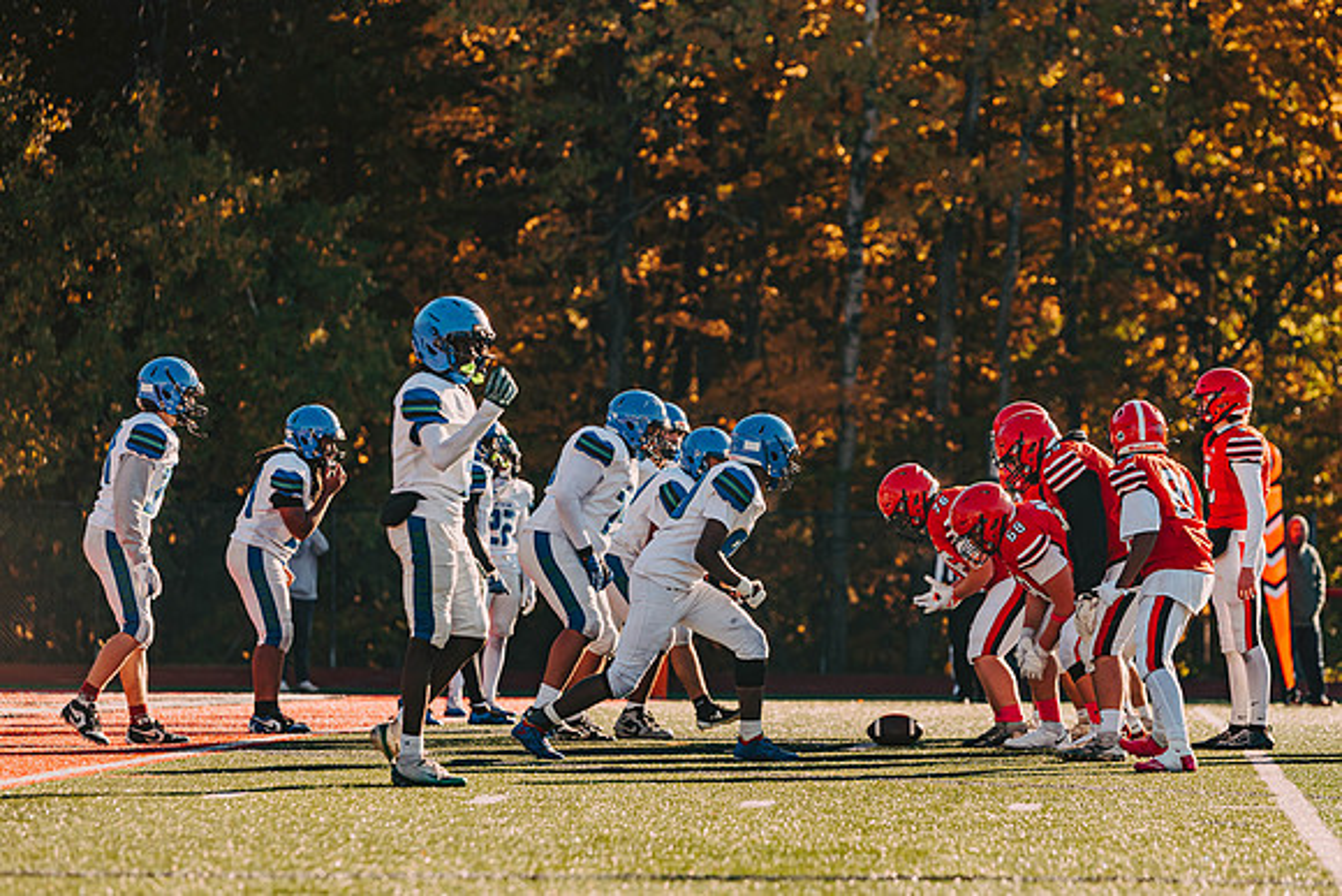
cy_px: 508
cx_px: 761
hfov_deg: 12.1
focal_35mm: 170
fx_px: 6343
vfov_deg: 8.1
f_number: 3.5
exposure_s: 1/3200
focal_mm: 150
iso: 125
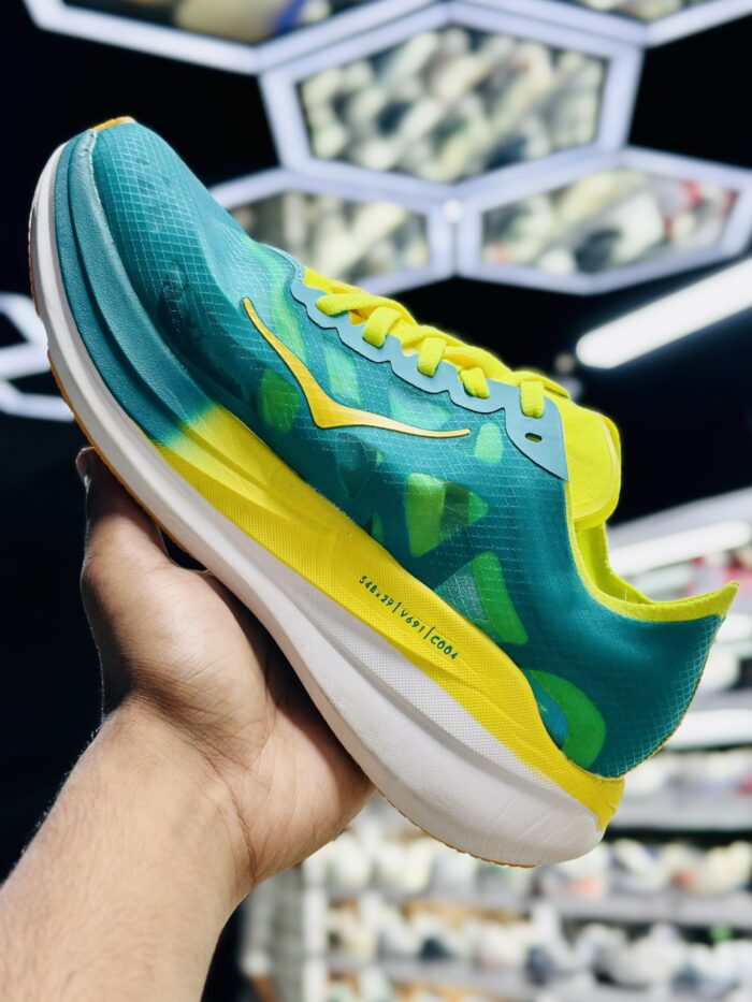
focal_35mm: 48
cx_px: 376
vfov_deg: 39.7
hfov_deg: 30.3
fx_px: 1390
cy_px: 501
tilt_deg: +13.0
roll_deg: +0.3
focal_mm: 6.86
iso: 64
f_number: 1.78
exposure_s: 1/100
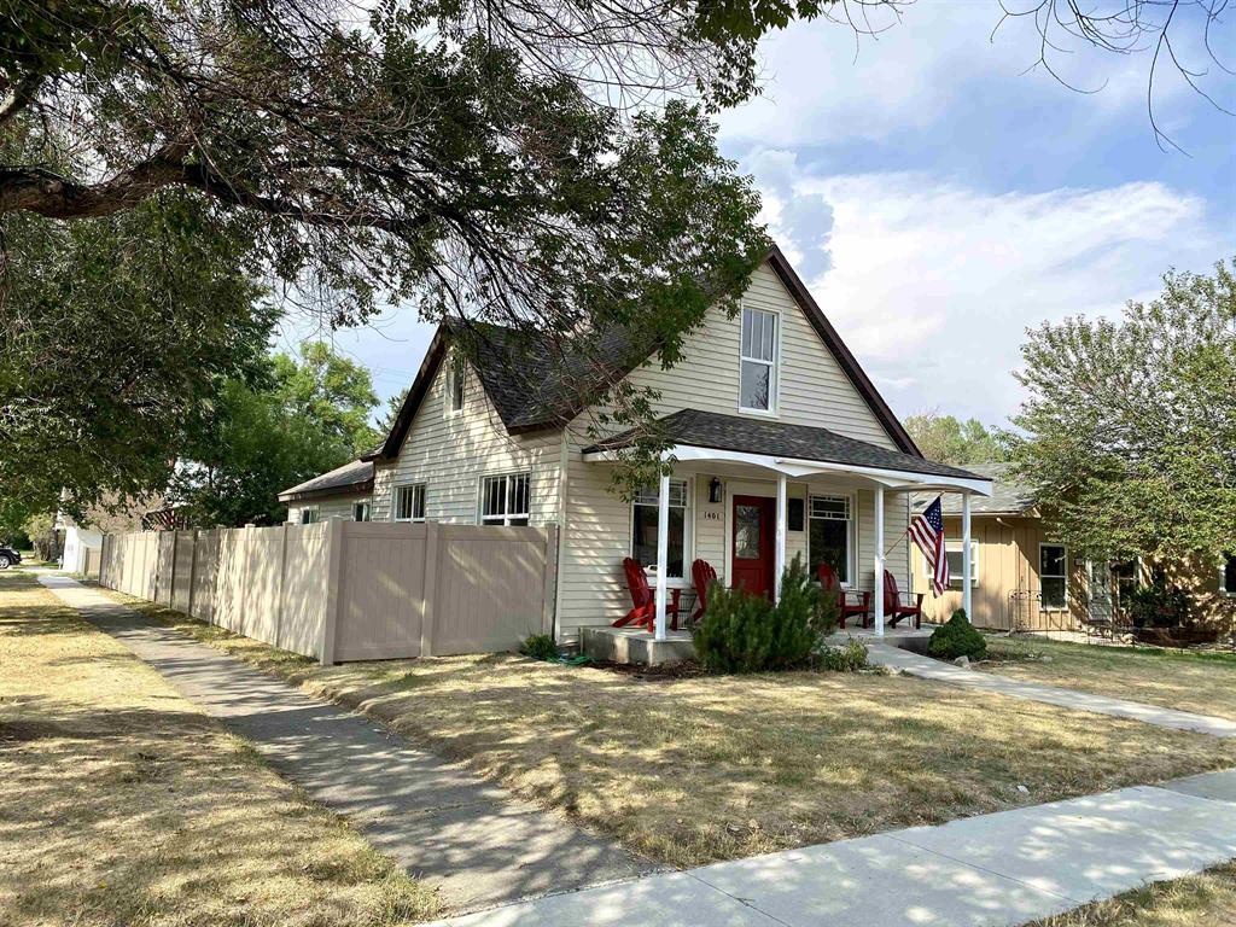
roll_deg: -1.9
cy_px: 464
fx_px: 928
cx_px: 618
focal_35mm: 26
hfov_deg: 67.3
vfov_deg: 53.1
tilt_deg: +5.9
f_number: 1.8
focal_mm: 4.25
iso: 32
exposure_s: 1/1808
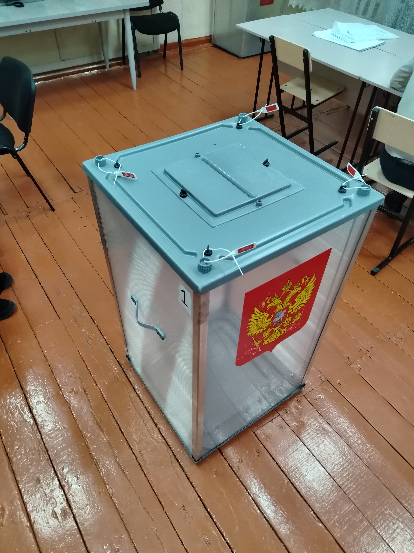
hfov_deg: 54.9
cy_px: 285
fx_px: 399
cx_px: 202
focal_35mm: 25
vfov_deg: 69.4
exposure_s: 1/120
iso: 2031
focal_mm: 5.25
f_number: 1.75
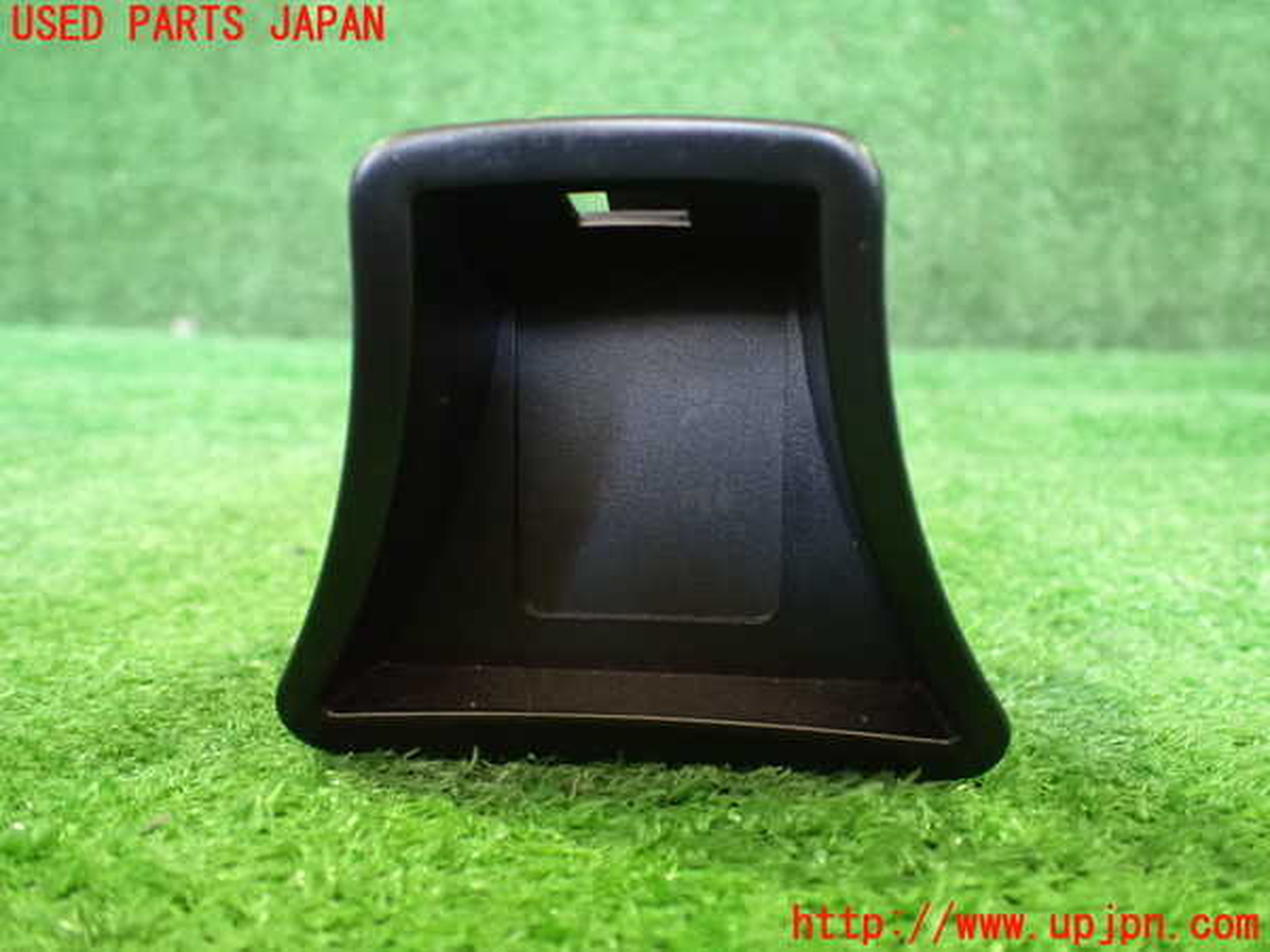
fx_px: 1101
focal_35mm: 30
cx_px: 635
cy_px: 476
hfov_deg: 60.0
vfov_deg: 46.8
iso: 1250
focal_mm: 5.4
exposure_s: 1/30
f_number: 2.3
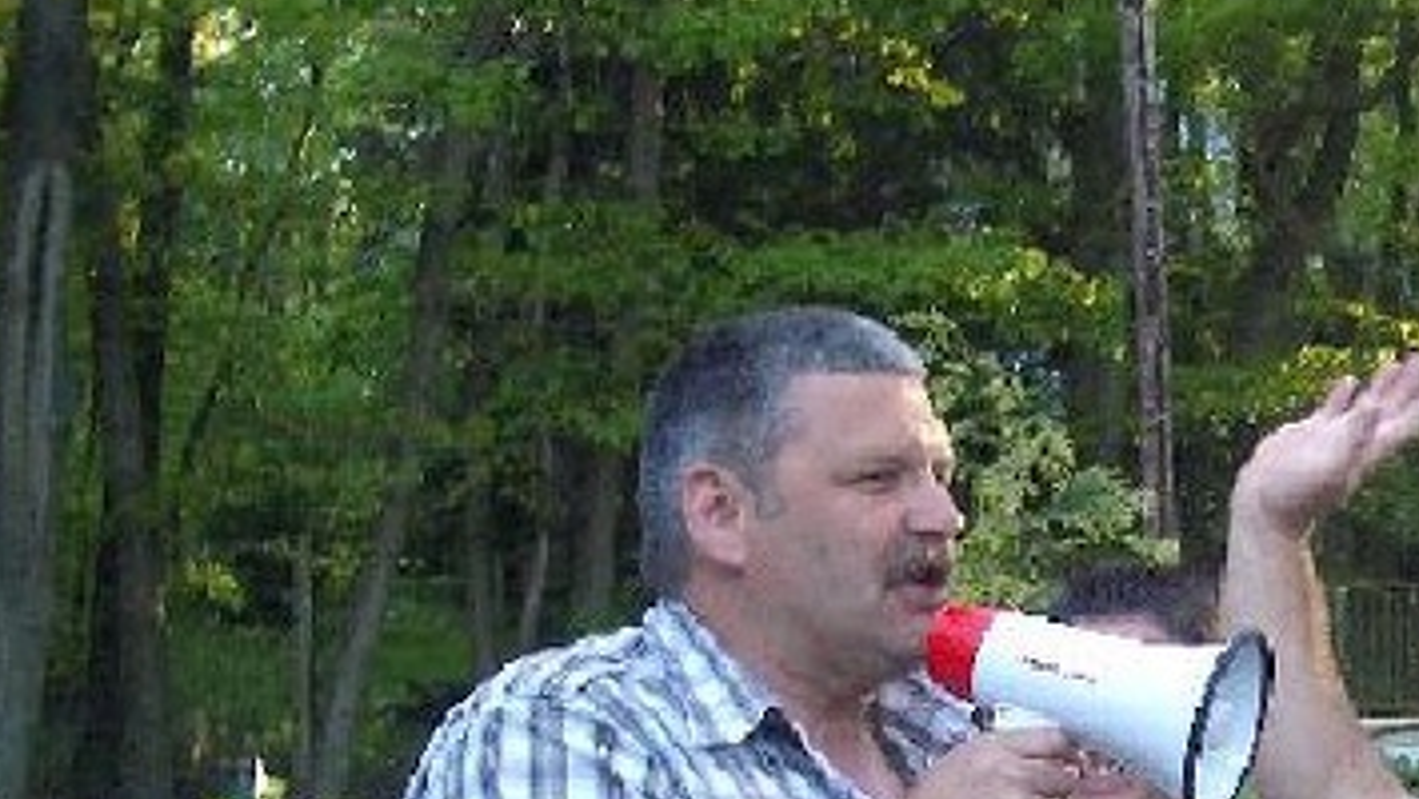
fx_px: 3199
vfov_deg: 14.0
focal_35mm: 85
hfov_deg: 24.5
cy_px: 835
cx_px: 1209
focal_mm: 5.8
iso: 100
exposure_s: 1/100
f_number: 2.6
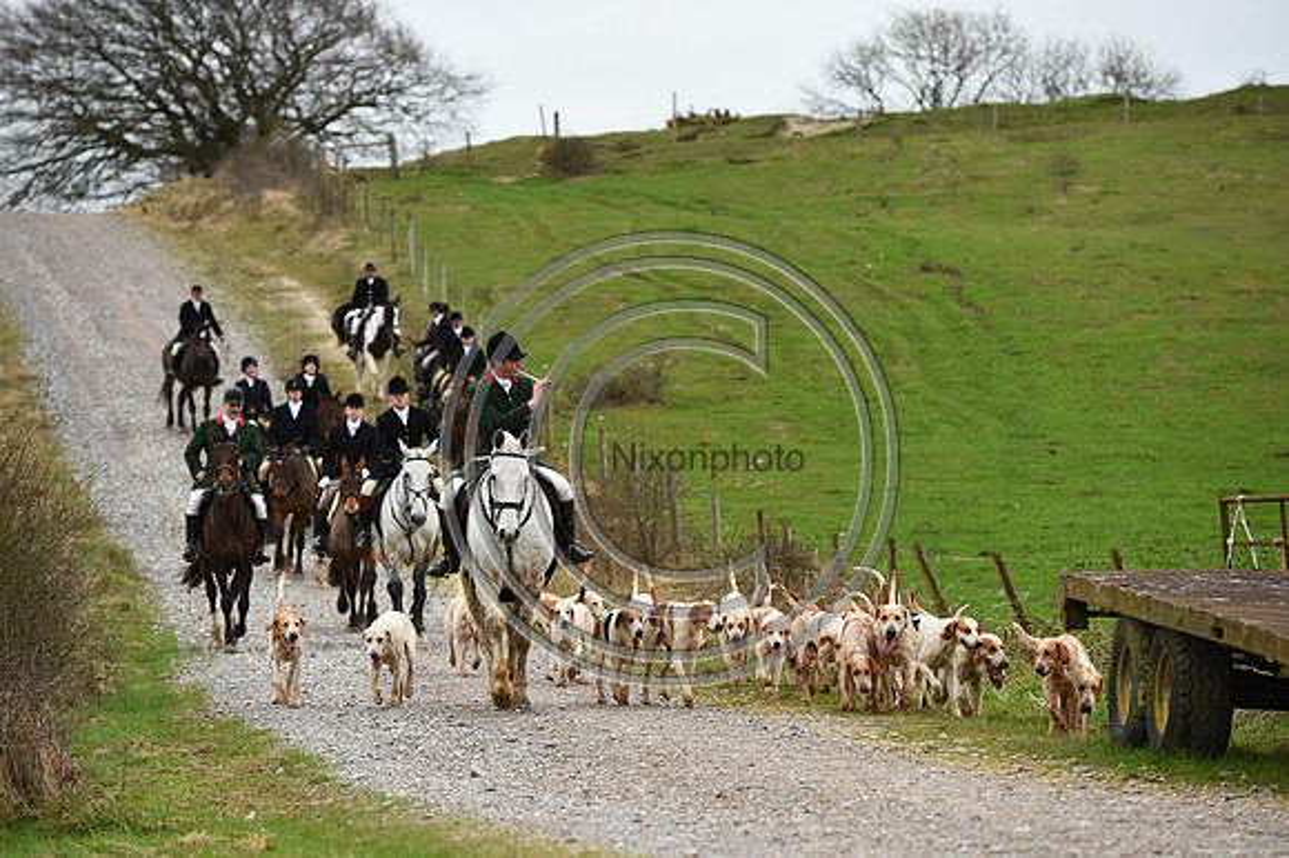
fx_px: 5725
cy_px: 429
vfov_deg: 8.6
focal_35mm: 160
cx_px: 644
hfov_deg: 12.8
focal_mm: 160
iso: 1800
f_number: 4.5
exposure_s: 1/1250
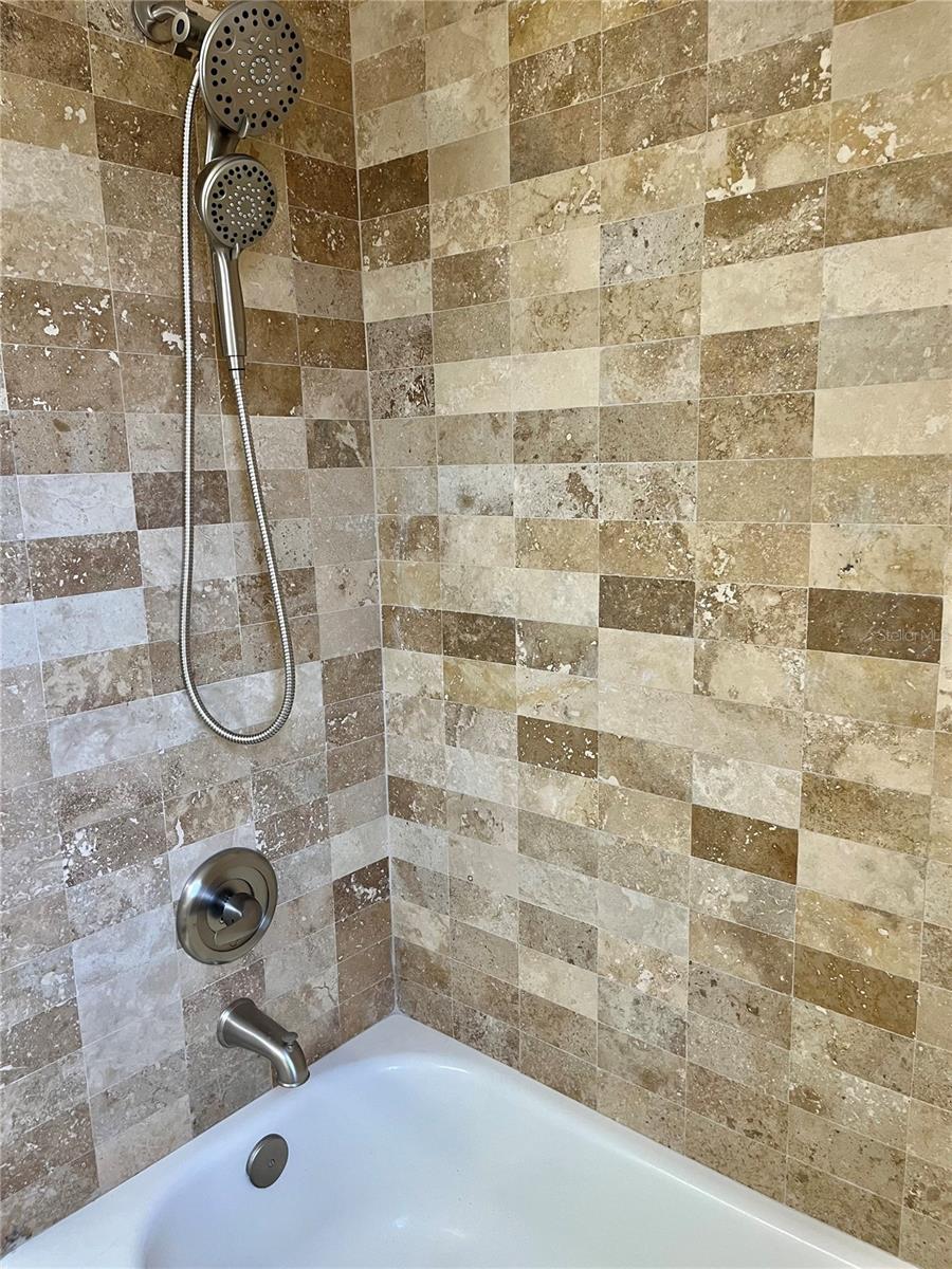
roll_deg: +2.2
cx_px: 476
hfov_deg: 53.1
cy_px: 634
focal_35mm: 26
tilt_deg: -10.4
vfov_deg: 67.3
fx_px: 953
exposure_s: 1/60
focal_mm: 5.1
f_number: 1.6
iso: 125
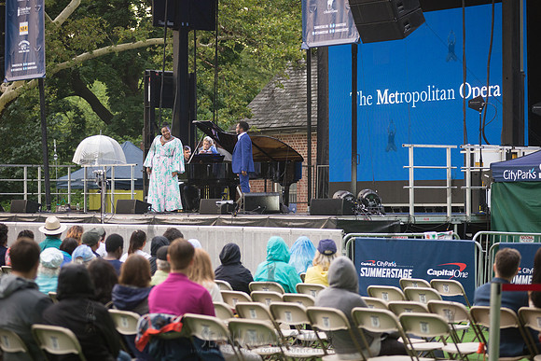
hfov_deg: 17.1
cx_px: 270
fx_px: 1804
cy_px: 180
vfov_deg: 11.4
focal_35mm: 120
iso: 1600
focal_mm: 120
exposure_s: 1/400
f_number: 4
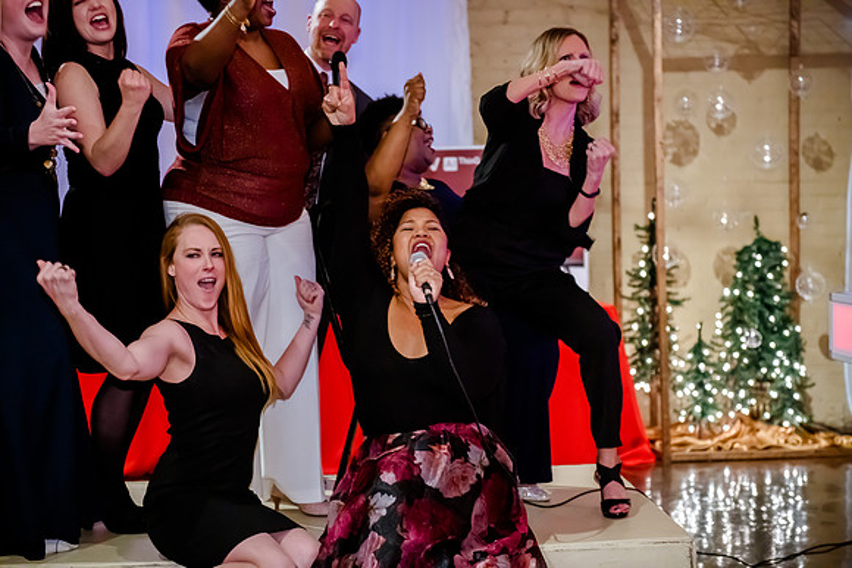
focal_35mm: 70
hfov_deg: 28.8
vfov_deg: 19.5
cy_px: 284
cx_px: 426
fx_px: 1657
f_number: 2.8
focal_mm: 70
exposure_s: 1/100
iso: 5000
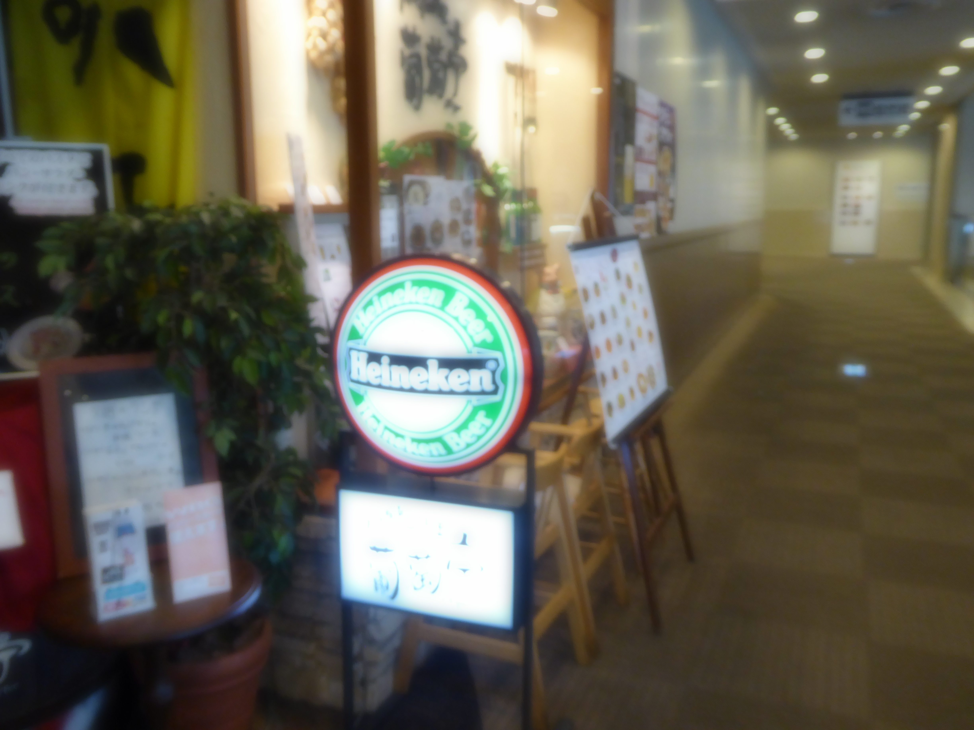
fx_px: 872
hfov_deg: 58.4
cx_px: 487
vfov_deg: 45.4
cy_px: 365
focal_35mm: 31
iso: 400
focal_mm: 5.4
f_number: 3.5
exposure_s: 1/30
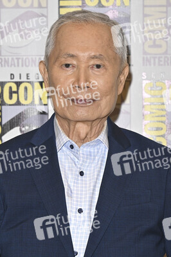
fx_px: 692
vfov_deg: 21.0
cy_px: 128
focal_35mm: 97
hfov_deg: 14.1
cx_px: 86
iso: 2000
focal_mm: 97
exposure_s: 1/250
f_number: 6.3
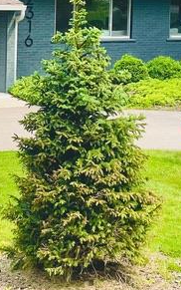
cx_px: -13
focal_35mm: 97
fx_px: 765
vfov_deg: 20.7
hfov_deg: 13.3
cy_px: -4
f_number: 1.6
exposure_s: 1/2053
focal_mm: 4.2
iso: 50
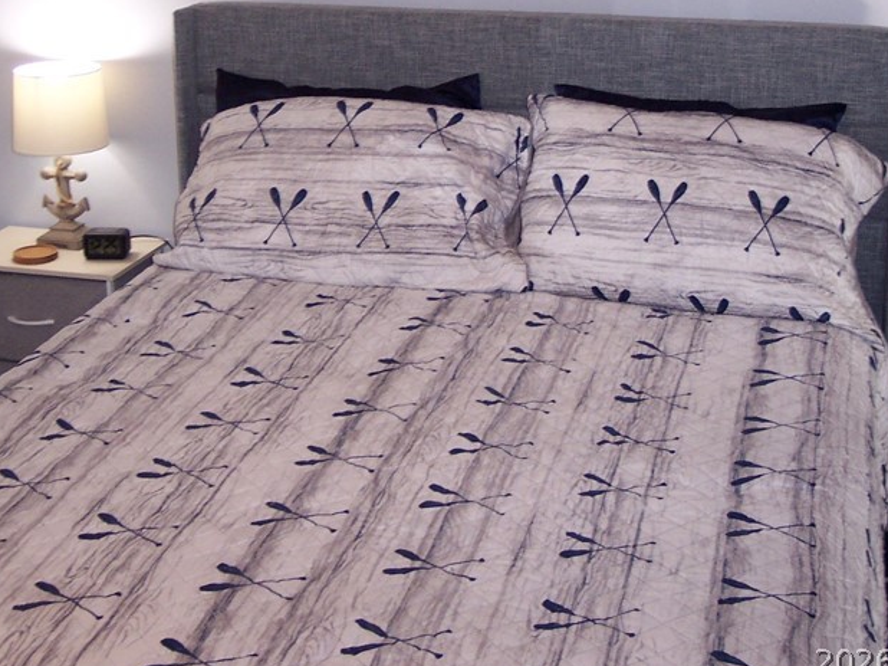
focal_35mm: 63
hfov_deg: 30.7
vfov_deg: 22.9
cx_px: 470
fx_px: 1616
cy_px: 132
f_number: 2.8
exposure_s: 1/30
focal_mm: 8
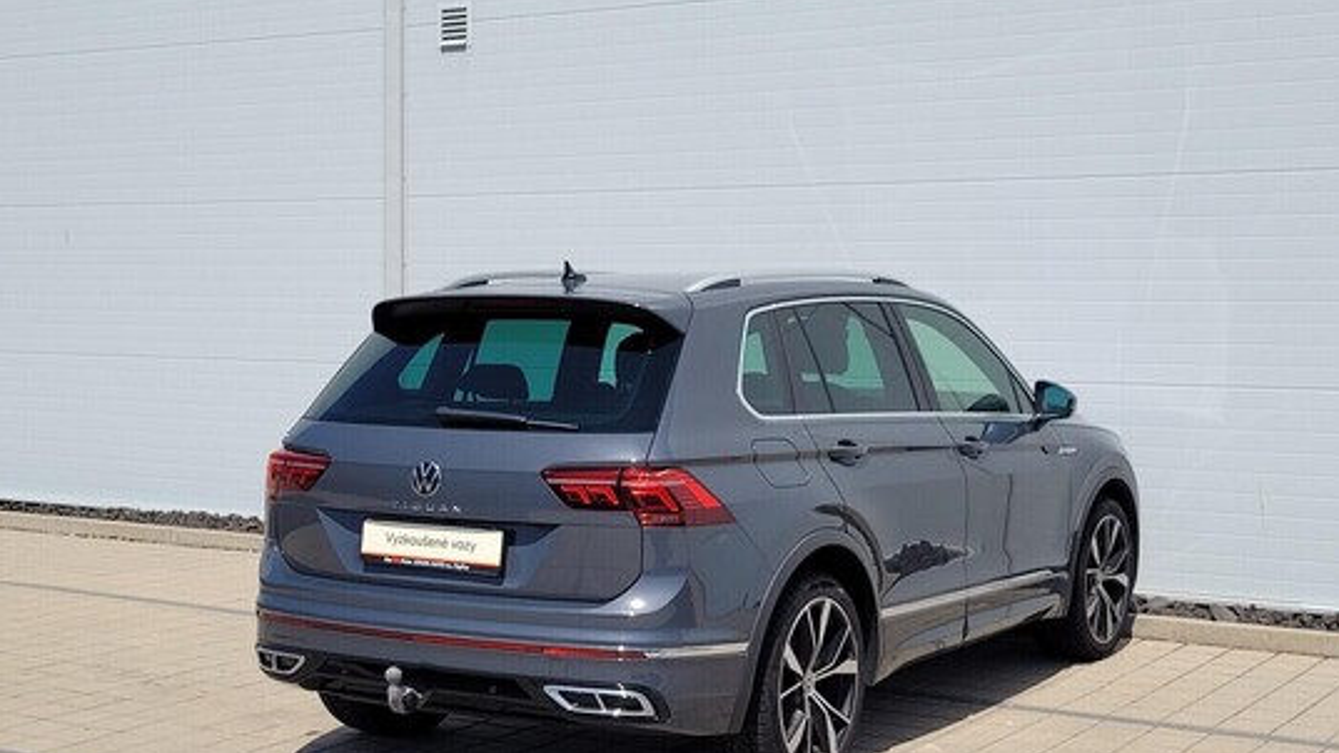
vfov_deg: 39.8
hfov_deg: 66.1
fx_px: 1030
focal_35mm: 29
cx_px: 663
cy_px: 485
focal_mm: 5.4
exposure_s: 1/3291
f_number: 1.8
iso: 40
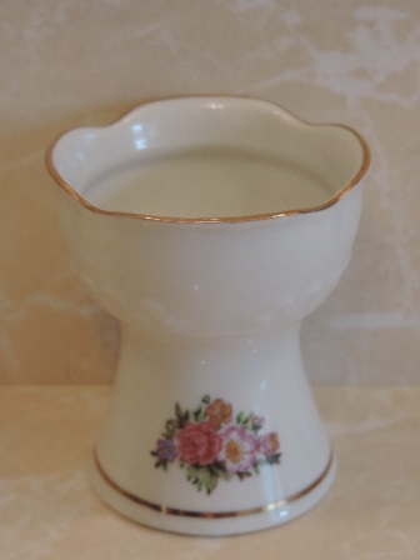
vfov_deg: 21.8
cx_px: 210
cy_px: 280
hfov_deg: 16.4
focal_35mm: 90
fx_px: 1456
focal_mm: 16
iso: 400
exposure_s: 1/40
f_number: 4.1
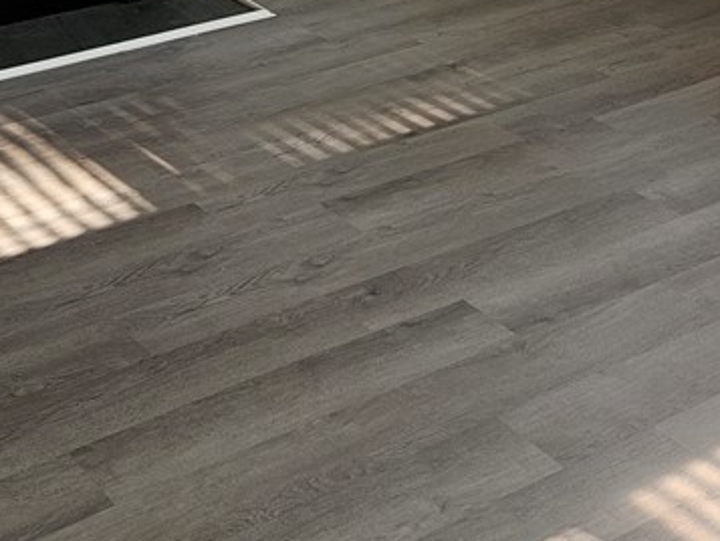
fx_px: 1373
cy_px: -222
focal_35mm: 66
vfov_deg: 19.9
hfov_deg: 28.6
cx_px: 125
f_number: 1.8
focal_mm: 5.4
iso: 40
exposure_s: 1/180
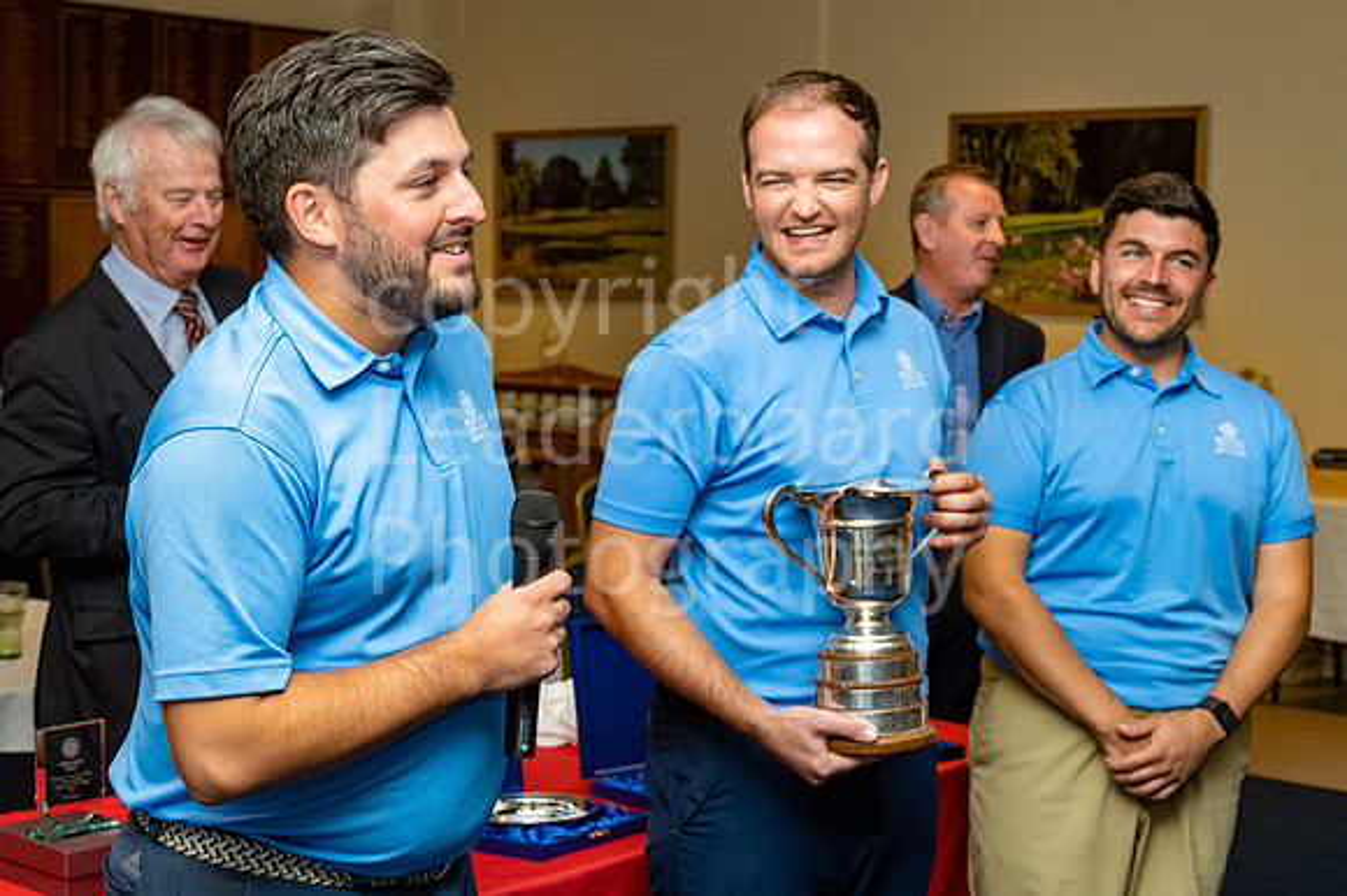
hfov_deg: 34.1
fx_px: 2194
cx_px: 732
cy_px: 409
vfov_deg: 23.1
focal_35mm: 59
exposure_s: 1/50
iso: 400
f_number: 5.6
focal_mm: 36
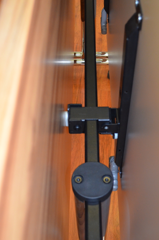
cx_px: 92
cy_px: 121
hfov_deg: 28.5
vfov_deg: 42.0
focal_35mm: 47
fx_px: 313
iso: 1400
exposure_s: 1/60
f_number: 4
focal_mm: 24
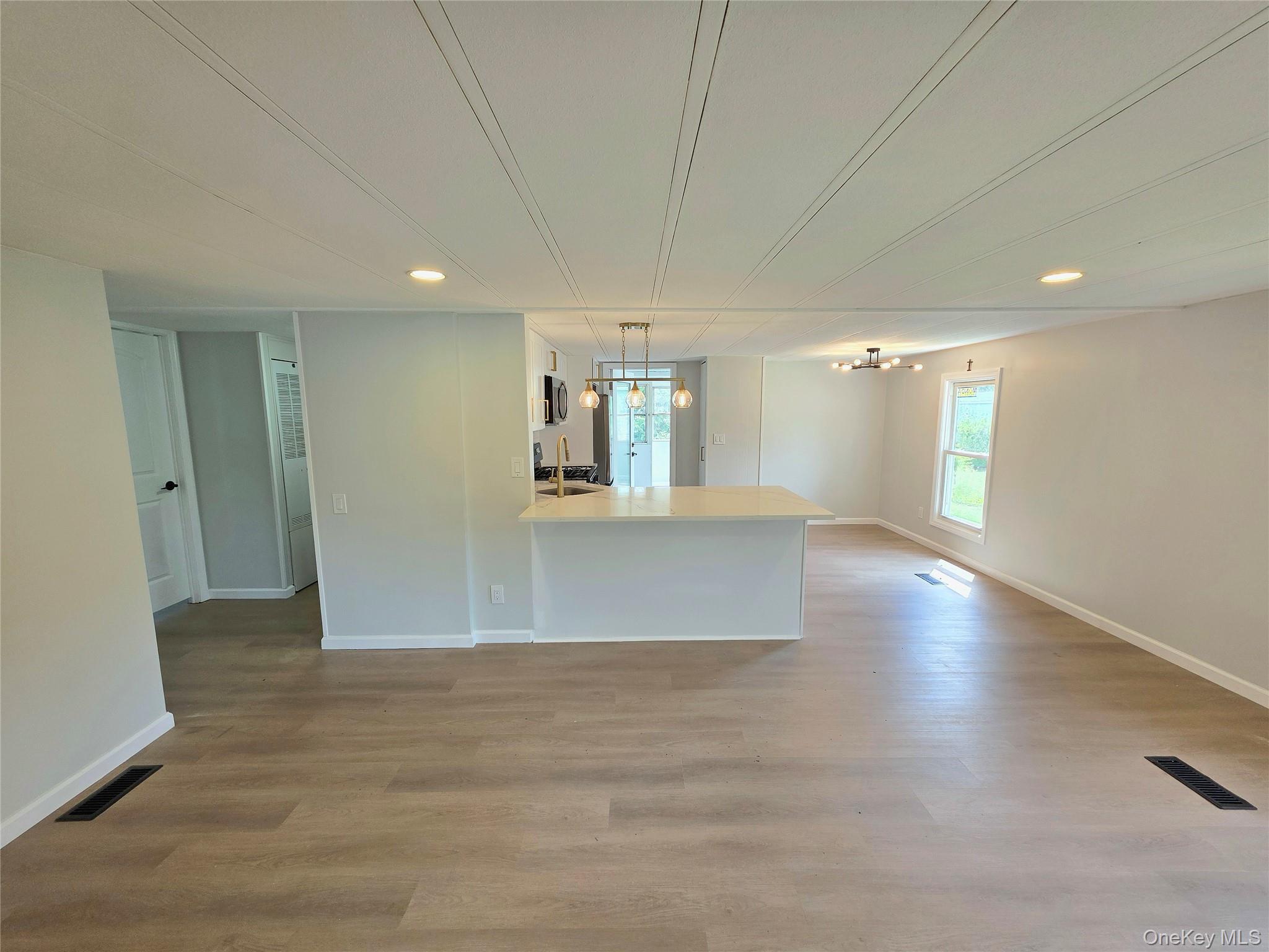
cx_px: 634
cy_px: 476
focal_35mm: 13
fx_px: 477
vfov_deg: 89.9
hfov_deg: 106.2
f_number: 1.9
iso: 50
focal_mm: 2.2
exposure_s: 1/120
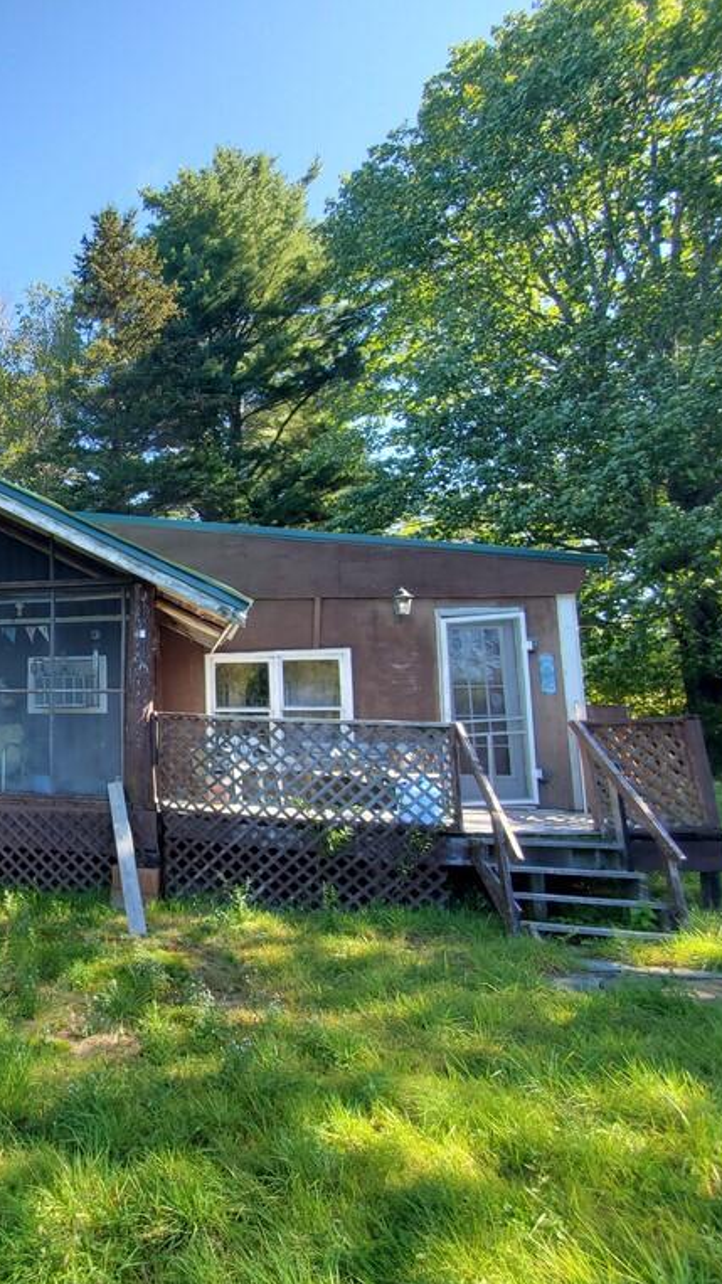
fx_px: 647
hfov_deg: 47.6
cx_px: -12
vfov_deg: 89.6
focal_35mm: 19
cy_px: 641
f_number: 2.2
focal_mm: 1.8
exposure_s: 1/217
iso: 50
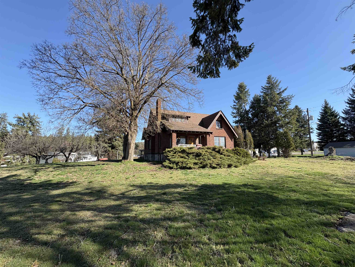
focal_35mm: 14
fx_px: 144
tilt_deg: +8.6
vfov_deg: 85.7
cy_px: 134
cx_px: 178
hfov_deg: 102.1
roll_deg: -0.4
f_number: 2.2
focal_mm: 2.22
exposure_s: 1/734
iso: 40
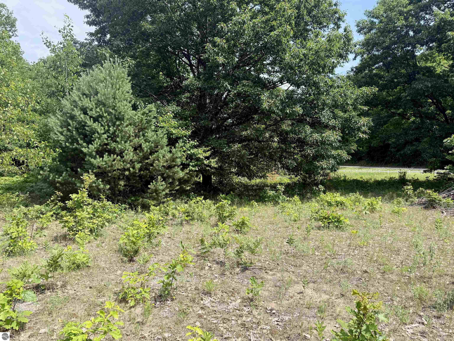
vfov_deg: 56.8
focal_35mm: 24
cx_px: 227
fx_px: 315
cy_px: 170
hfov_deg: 71.6
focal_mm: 6.76
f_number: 1.78
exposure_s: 1/2907
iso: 100
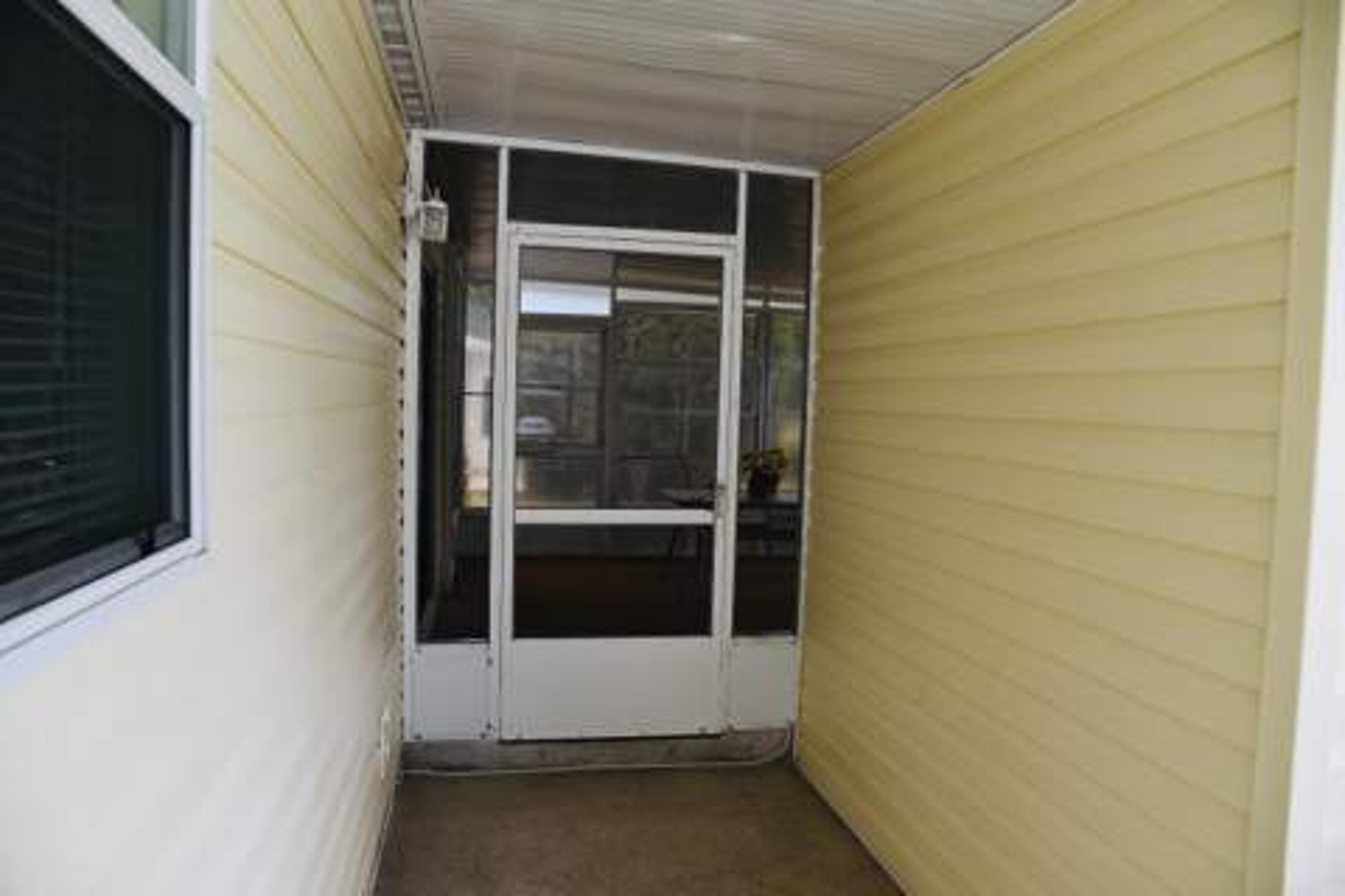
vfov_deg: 53.1
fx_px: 897
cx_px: 672
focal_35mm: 24
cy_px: 448
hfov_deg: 73.7
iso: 400
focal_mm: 24
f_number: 5.6
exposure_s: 1/125
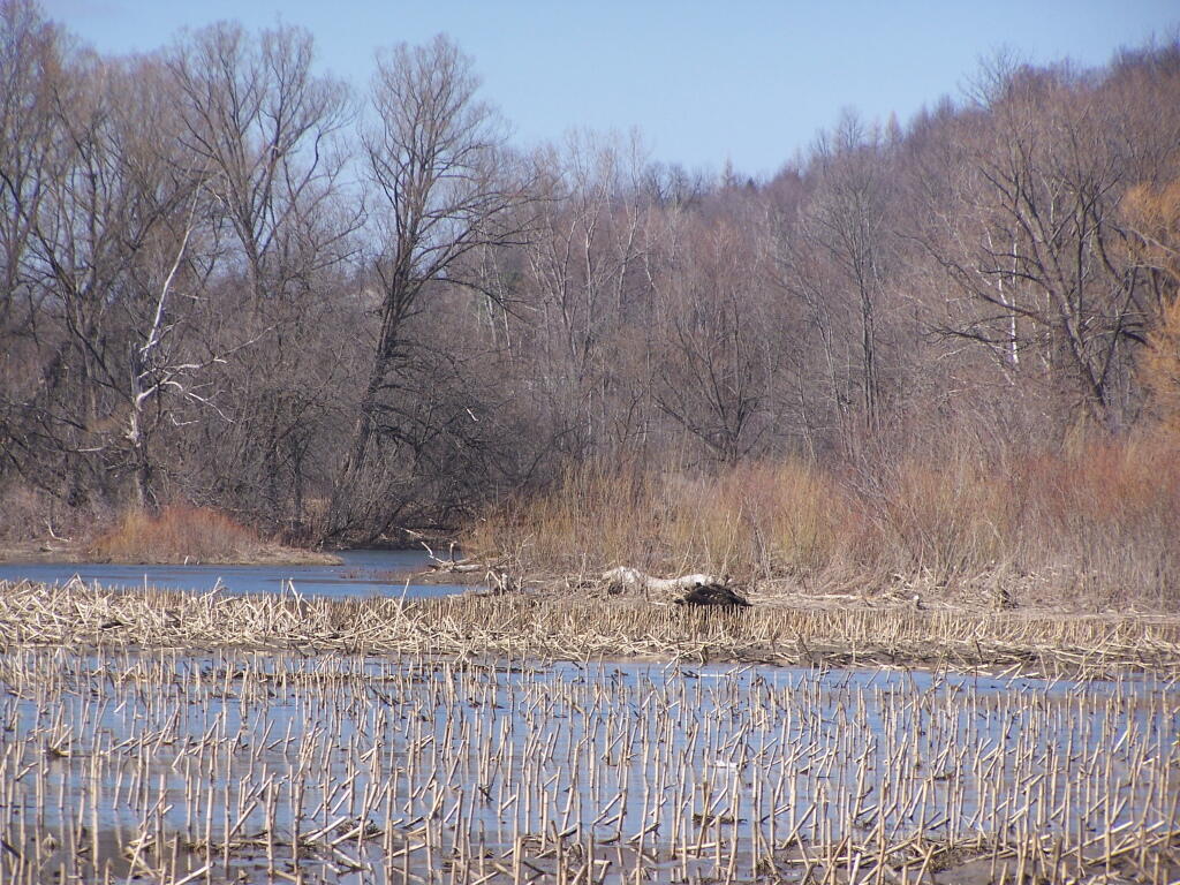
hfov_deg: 7.7
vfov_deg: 5.8
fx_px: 8795
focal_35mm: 258
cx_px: 590
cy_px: 442
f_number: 3.6
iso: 80
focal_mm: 42.8
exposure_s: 1/1000
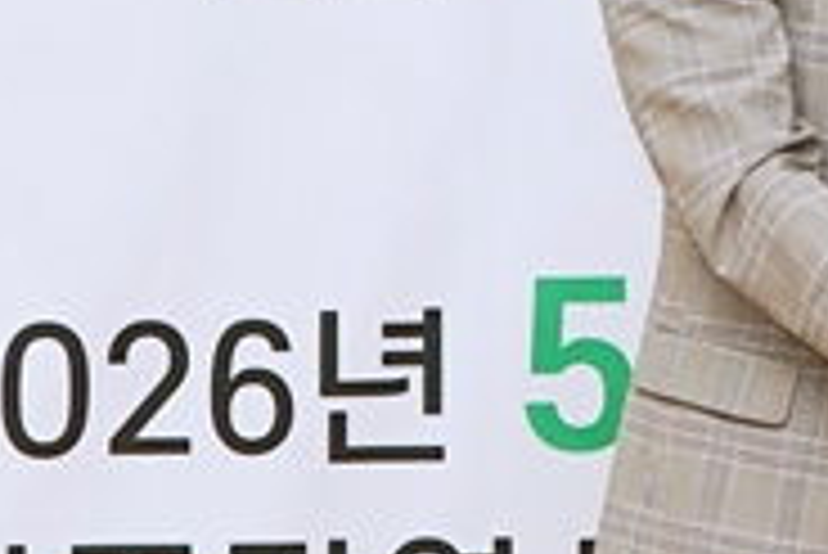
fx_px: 6606
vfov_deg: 4.8
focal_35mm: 287
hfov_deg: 7.1
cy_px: -104
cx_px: 1026
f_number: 6.3
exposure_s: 1/125
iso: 400
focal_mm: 44
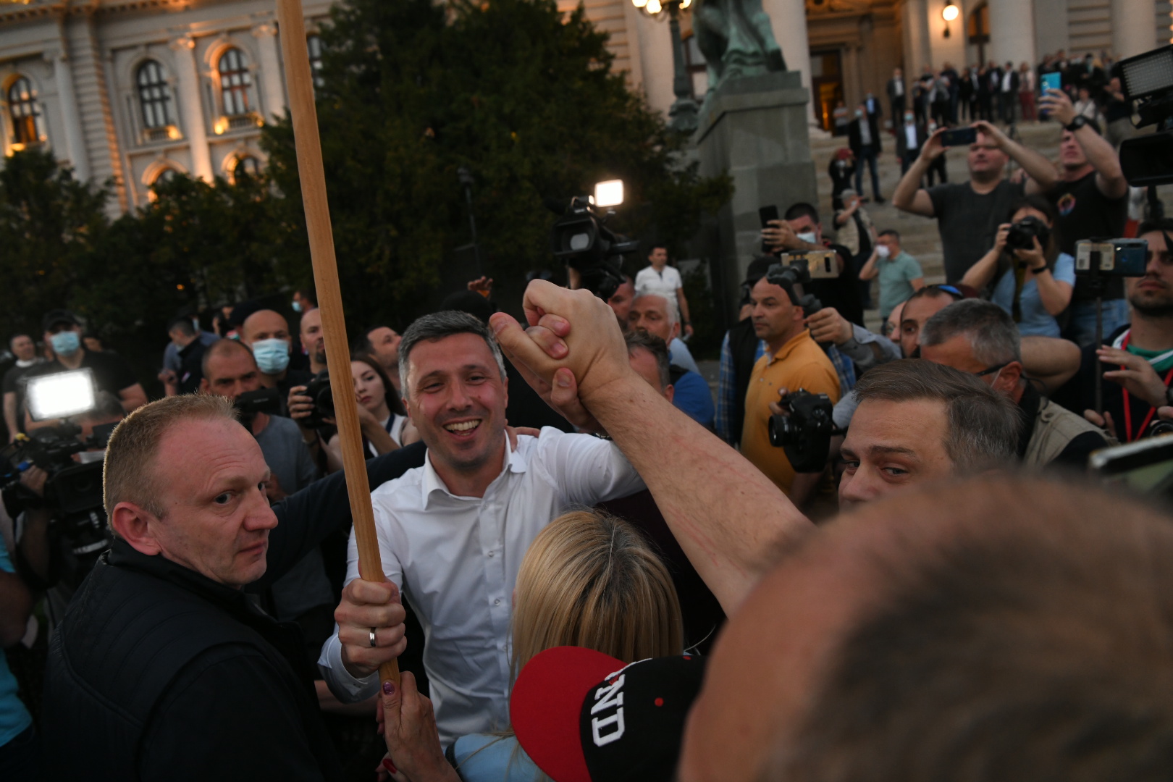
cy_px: 391
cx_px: 586
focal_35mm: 24
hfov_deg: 73.7
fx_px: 782
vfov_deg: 53.1
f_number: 5
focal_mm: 24
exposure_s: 1/100
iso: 2000
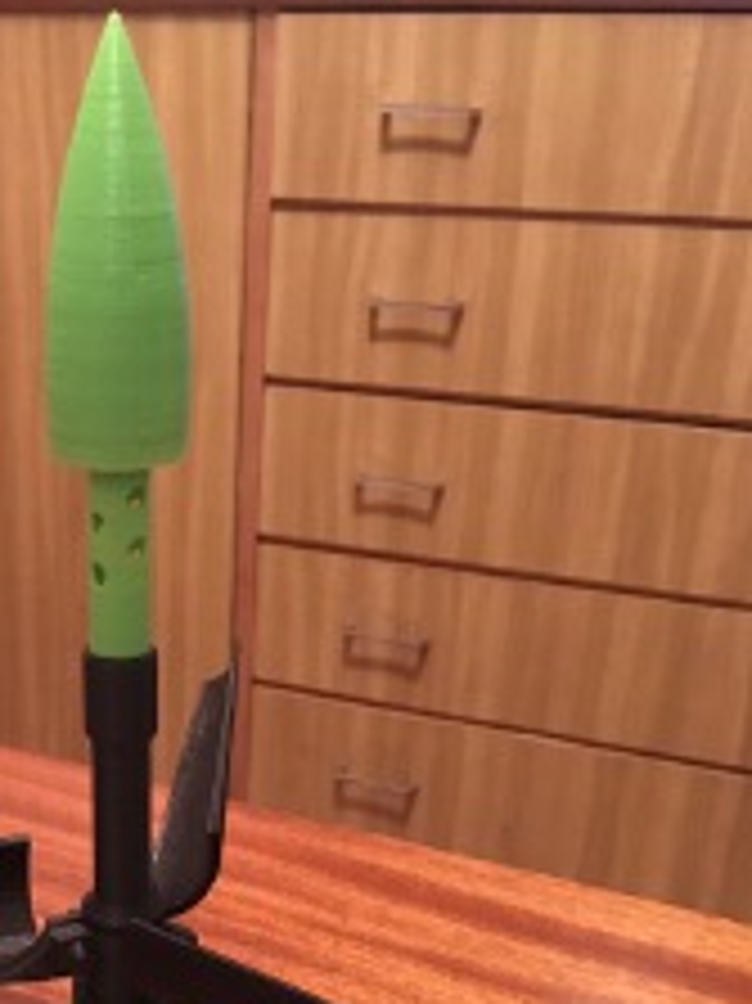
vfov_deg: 35.4
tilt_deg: -29.7
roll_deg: +0.7
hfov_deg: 27.1
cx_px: 95
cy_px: 833
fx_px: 1508
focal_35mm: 52
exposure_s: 1/17
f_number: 2.2
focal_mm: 4.15
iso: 640
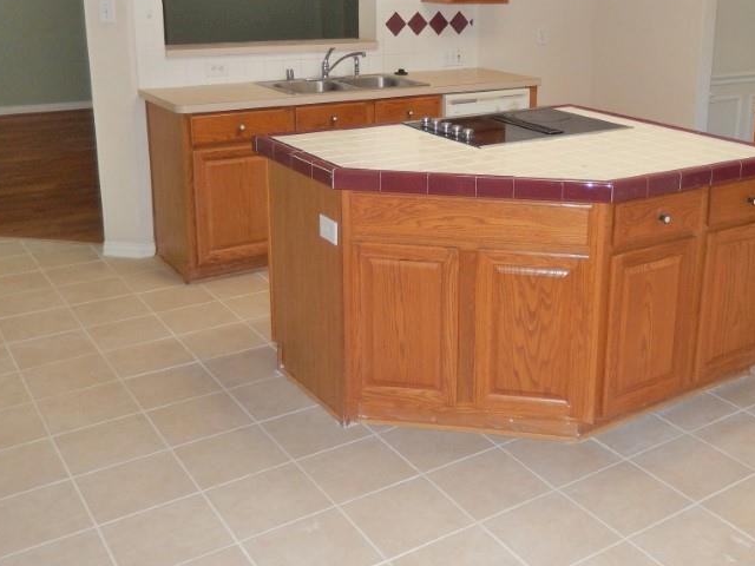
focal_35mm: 40
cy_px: 189
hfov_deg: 46.2
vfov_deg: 35.6
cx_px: 494
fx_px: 872
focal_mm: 4.5
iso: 280
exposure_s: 1/30
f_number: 3.4
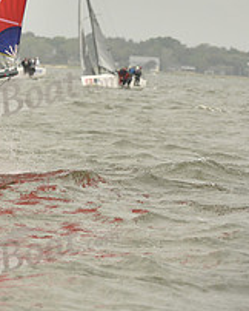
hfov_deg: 2.9
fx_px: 4948
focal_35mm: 538
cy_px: 44
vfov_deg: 3.6
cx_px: -175
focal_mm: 200
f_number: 6.3
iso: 400
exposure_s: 1/1000
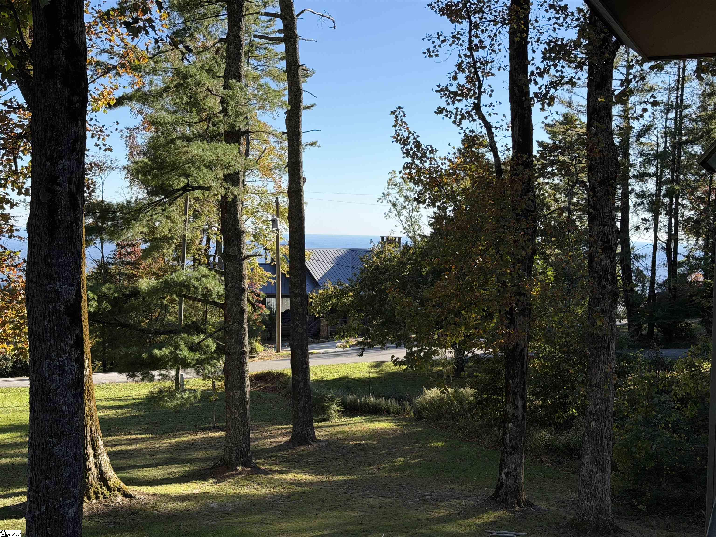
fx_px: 993
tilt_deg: -3.6
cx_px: 358
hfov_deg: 39.7
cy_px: 268
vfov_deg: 30.3
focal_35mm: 48
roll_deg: -1.3
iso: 64
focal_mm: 6.76
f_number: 1.78
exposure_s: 1/1980
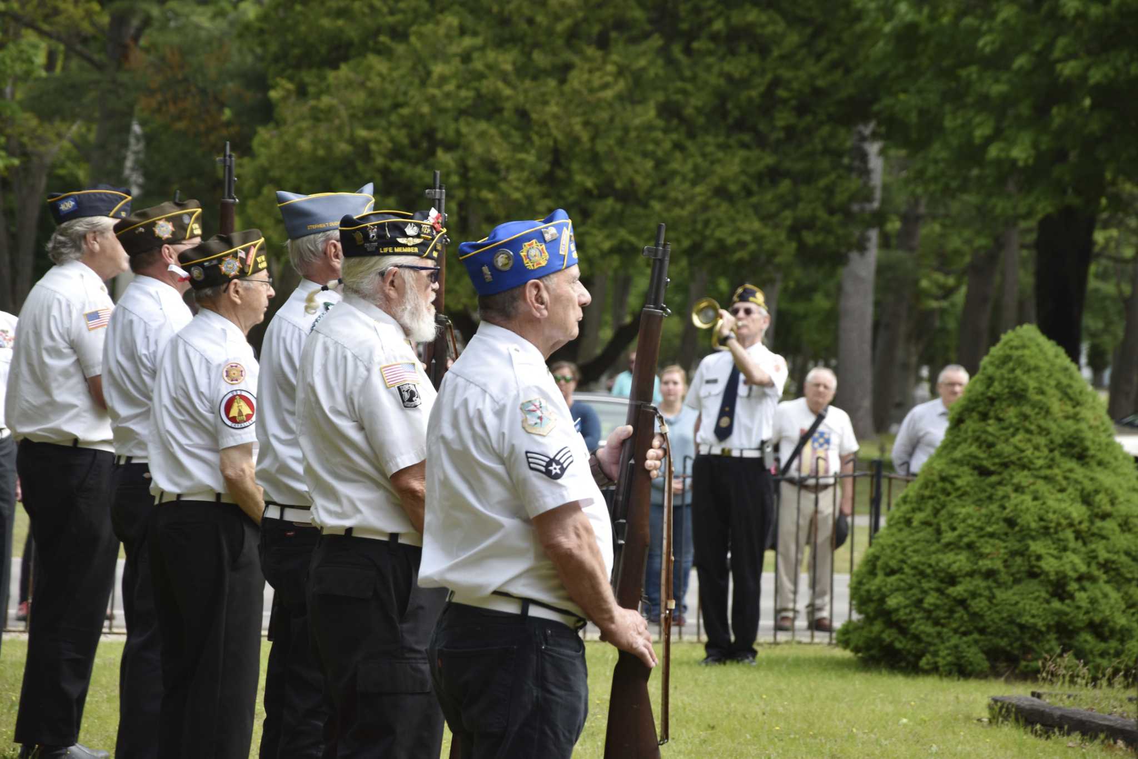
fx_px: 4978
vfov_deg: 8.7
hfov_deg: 13.0
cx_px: 569
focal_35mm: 158
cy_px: 380
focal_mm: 105
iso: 100
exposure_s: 1/160
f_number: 5.6
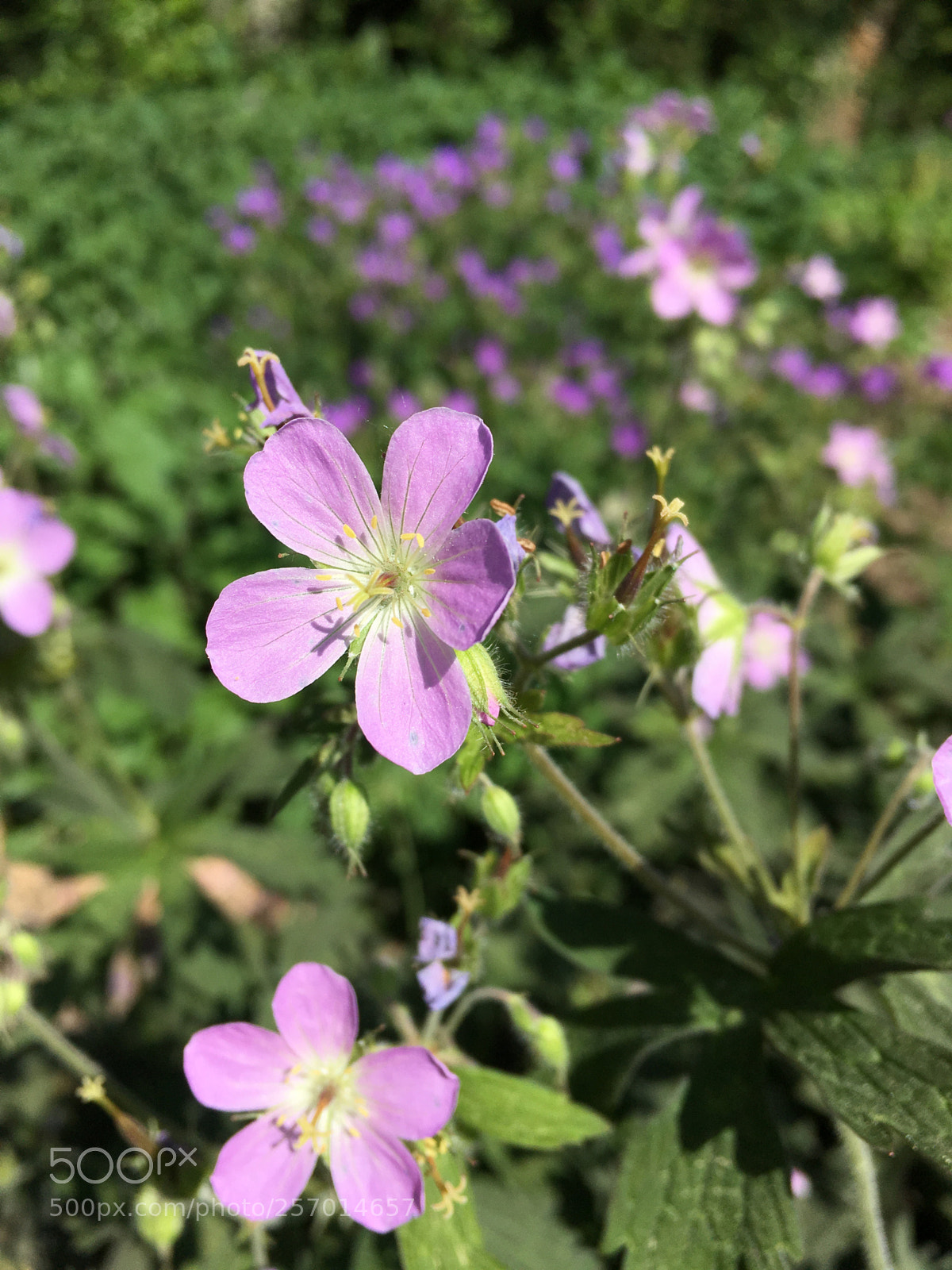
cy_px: 635
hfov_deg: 48.2
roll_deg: -2.0
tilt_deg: -21.6
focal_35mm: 29
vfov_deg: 61.7
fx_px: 1063
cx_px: 476
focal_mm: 4.15
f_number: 2.2
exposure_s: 1/2564
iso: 25
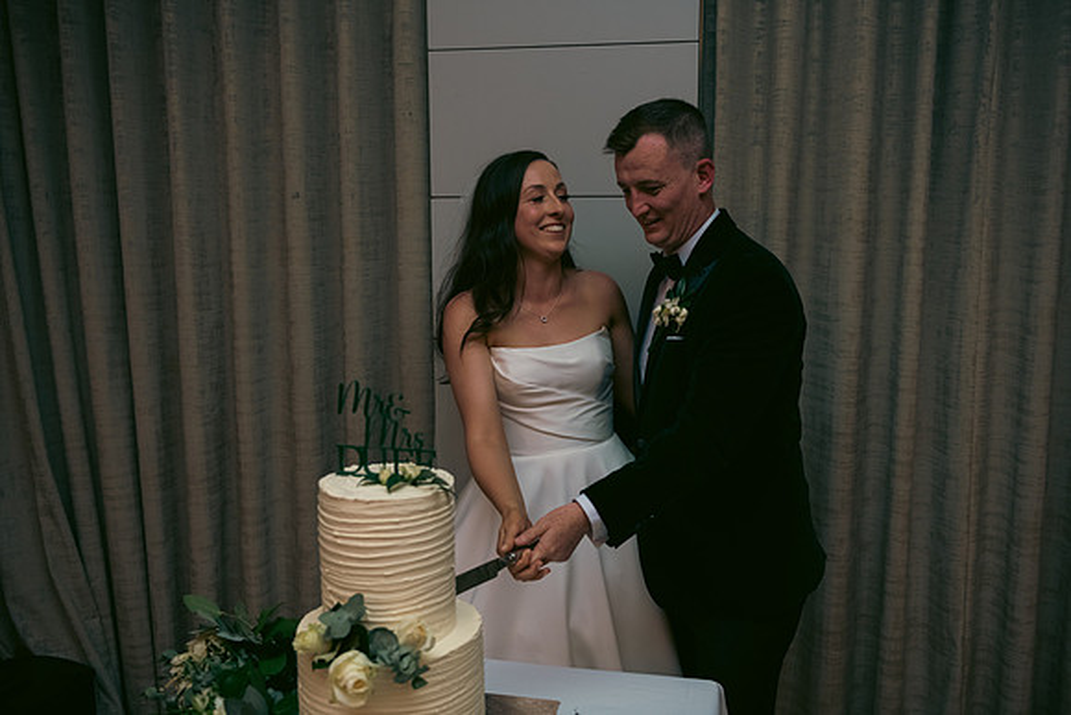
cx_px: 536
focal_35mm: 34
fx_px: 1012
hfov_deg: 55.8
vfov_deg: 38.9
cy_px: 358
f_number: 3.5
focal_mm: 34
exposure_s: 1/160
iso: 800
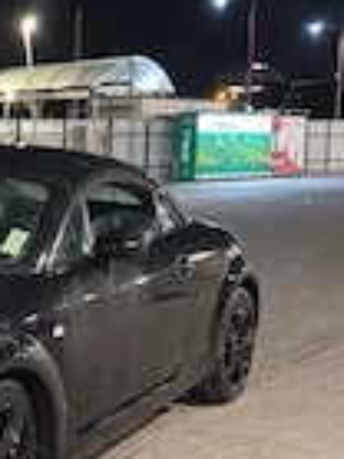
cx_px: -103
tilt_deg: -7.6
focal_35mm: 69
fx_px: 916
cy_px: 258
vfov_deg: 28.2
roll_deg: +0.8
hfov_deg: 19.6
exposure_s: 1/23
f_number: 1.78
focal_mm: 6.76
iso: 640
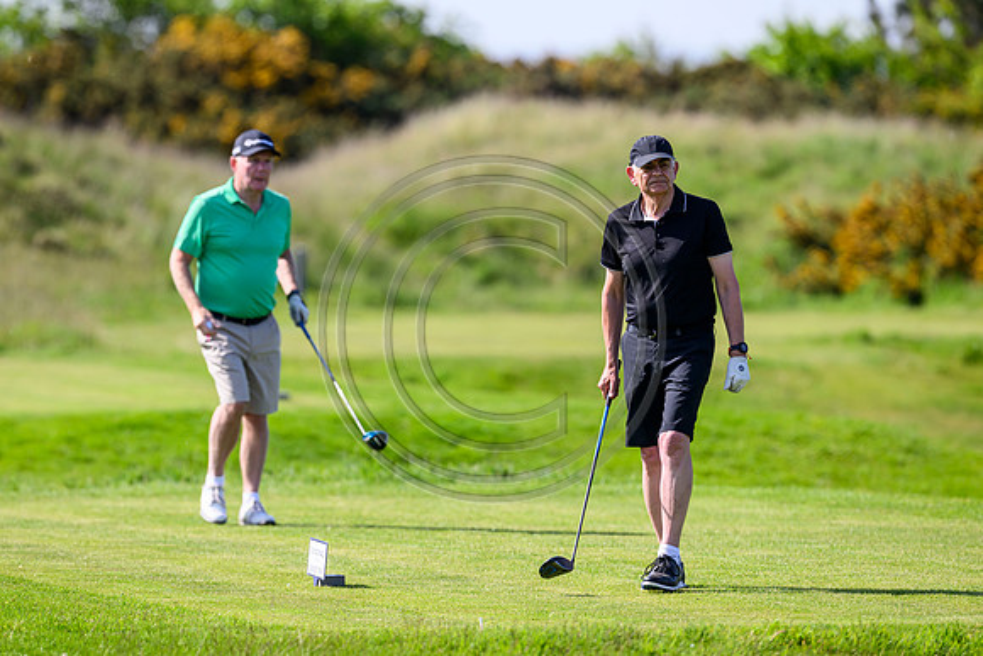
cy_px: 328
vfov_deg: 3.4
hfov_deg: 5.2
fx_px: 10924
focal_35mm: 400
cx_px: 492
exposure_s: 1/2500
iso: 500
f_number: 4.5
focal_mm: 400
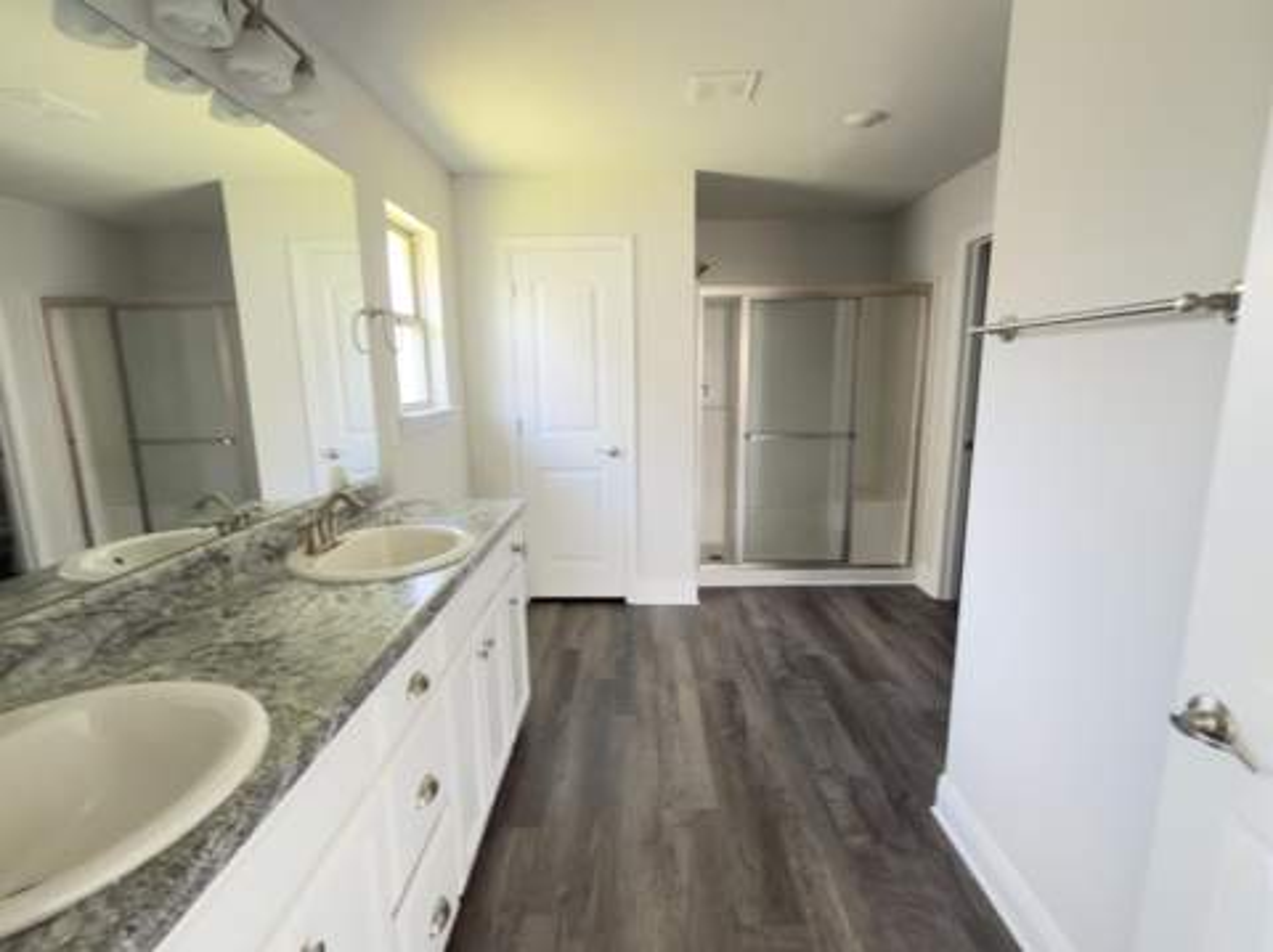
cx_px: 636
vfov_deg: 78.0
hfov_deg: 94.6
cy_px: 476
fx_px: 588
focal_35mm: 16
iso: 500
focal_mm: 2.22
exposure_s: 1/20
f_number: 2.2
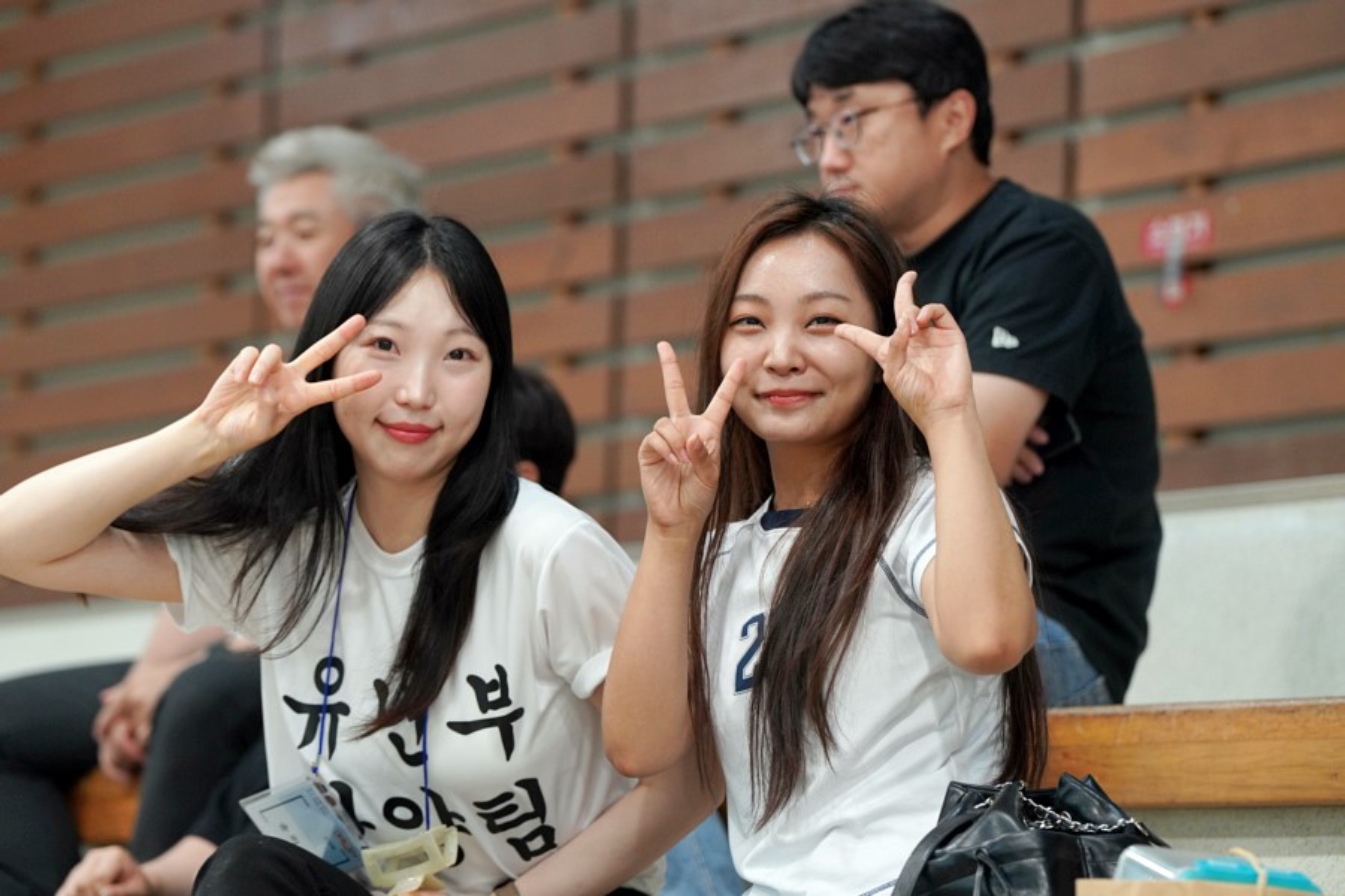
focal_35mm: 147
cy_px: 448
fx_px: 5492
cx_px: 672
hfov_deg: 14.0
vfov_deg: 9.3
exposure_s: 1/160
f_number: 4
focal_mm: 147
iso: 2000
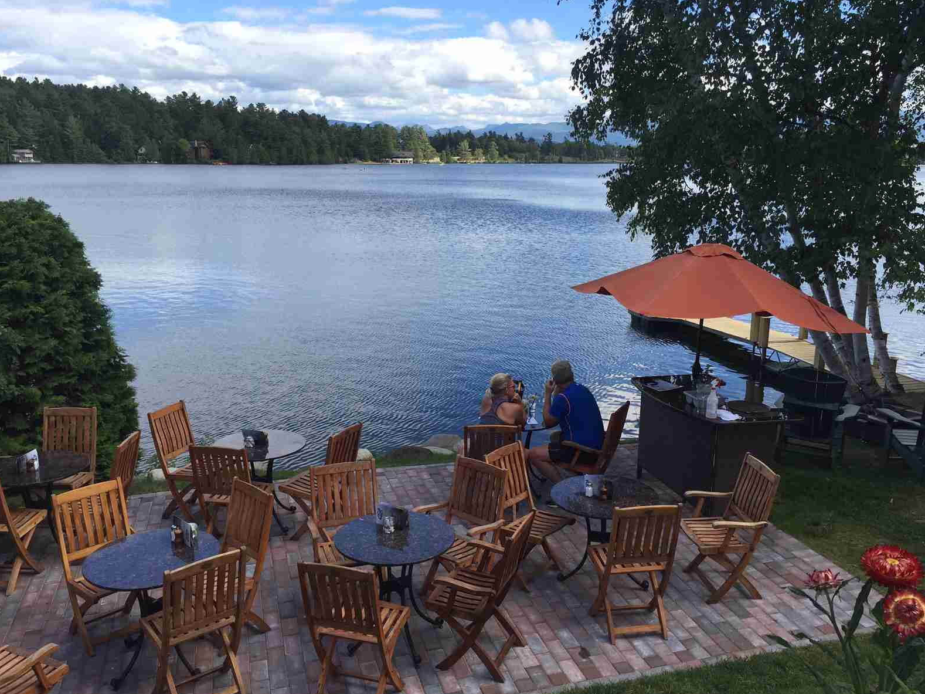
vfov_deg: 46.8
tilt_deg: -13.5
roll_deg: -0.7
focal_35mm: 30
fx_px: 802
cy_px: 339
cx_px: 476
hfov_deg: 60.0
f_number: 2.2
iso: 32
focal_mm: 4.15
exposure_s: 1/1130
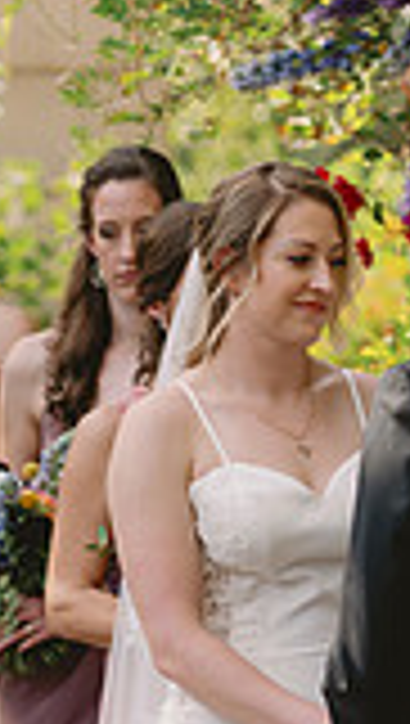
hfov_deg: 3.7
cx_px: 354
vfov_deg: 6.6
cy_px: 598
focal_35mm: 327
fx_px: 6297
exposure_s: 1/400
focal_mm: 112
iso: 100
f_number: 2.8
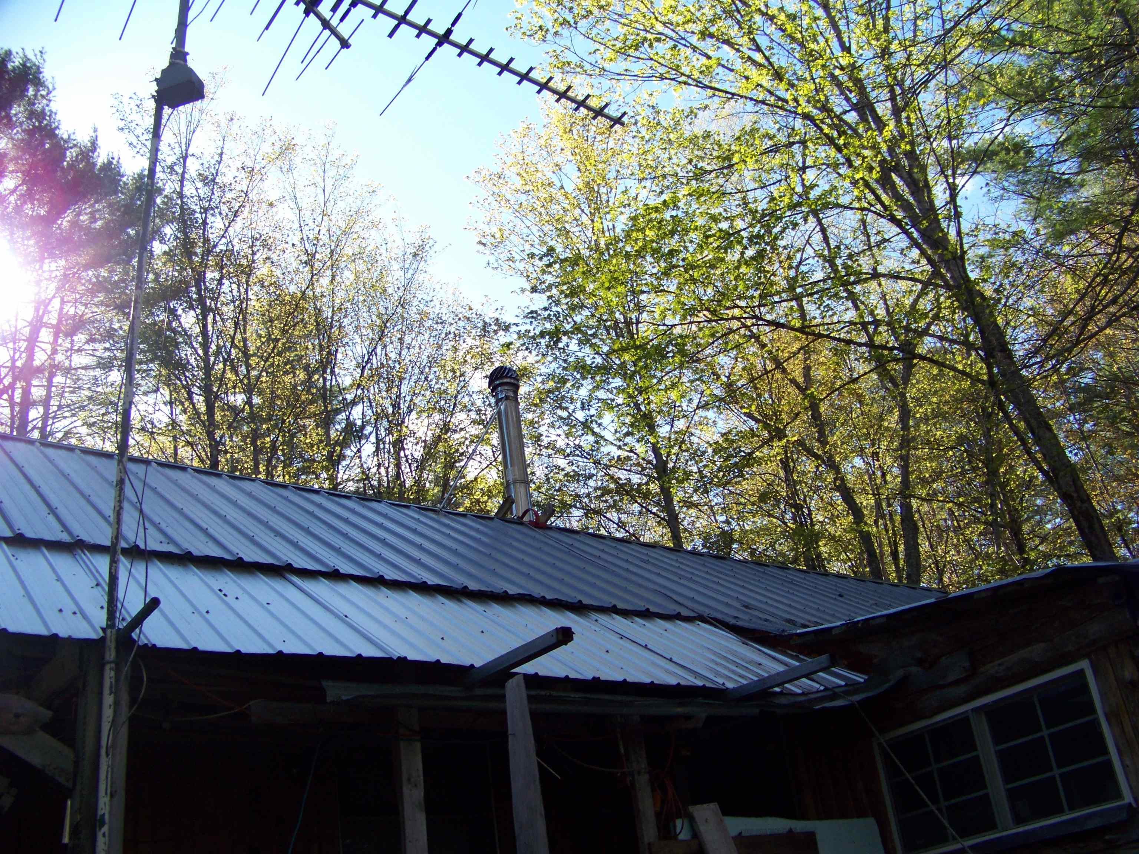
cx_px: 570
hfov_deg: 51.4
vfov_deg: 39.7
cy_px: 427
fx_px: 1185
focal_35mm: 36
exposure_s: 1/400
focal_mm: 5.85
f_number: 2.8
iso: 69
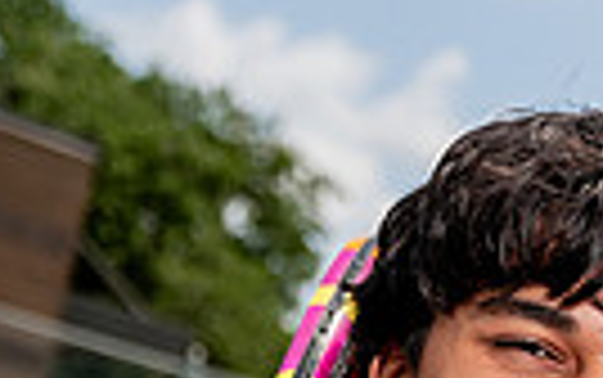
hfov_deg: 14.5
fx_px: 2368
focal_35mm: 144
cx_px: 396
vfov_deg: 8.3
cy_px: 927
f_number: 4
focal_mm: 42
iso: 100
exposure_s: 1/1250
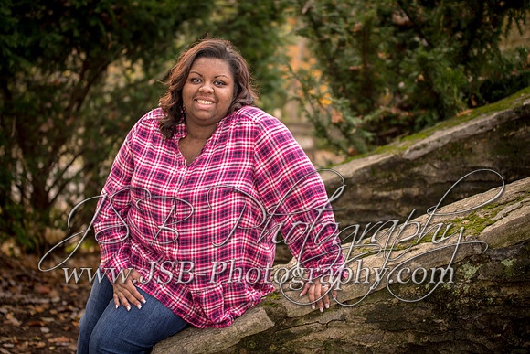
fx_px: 1078
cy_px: 185
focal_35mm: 73
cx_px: 253
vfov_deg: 18.6
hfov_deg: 27.6
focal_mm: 70
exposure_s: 1/60
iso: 200
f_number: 2.8
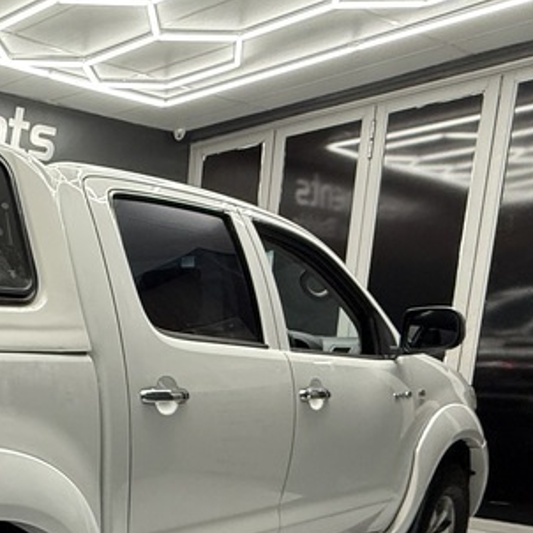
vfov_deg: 37.3
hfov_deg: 30.5
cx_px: -178
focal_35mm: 42
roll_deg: +0.6
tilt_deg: -11.7
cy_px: 484
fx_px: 732
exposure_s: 1/100
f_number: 2.2
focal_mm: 2.22
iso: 250
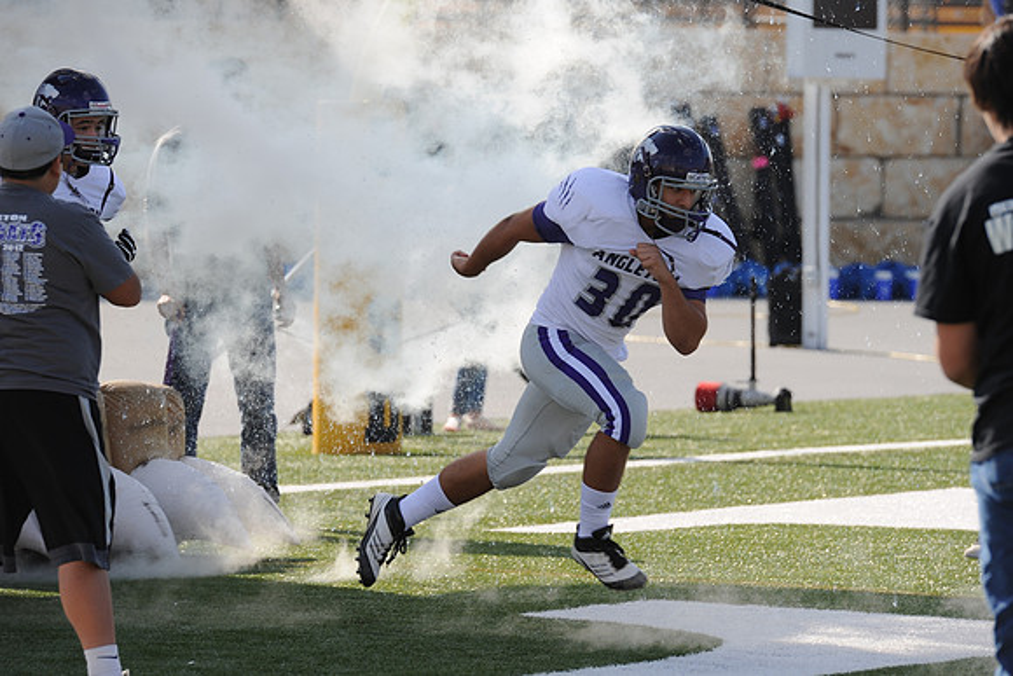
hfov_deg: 10.3
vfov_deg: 6.9
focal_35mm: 200
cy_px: 338
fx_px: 5629
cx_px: 506
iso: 200
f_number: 5.6
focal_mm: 200
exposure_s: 1/640
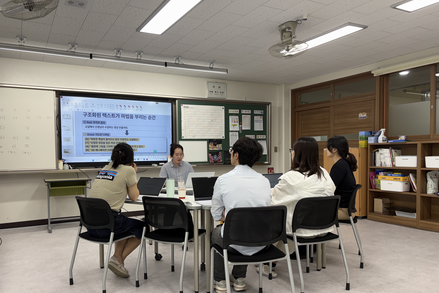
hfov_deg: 63.6
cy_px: 162
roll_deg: +1.4
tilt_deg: -3.2
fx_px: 354
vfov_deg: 44.9
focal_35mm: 29
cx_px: 206
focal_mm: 5.96
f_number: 1.6
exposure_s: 1/120
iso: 50
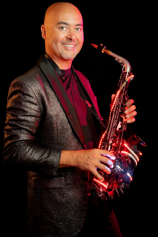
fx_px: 349
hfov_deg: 25.5
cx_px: 78
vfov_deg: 37.5
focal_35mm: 53
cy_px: 117
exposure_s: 1/200
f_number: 3.5
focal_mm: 52
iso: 2500
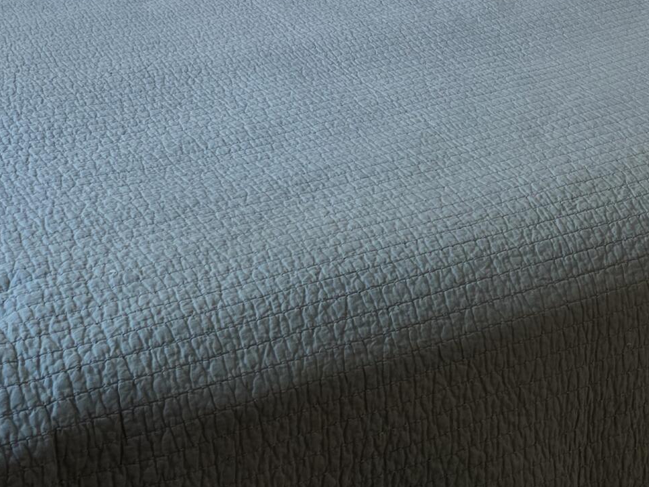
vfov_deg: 19.3
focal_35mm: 72
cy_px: -92
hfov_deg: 26.1
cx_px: 591
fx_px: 1350
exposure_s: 1/120
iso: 125
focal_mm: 6.3
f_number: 1.7
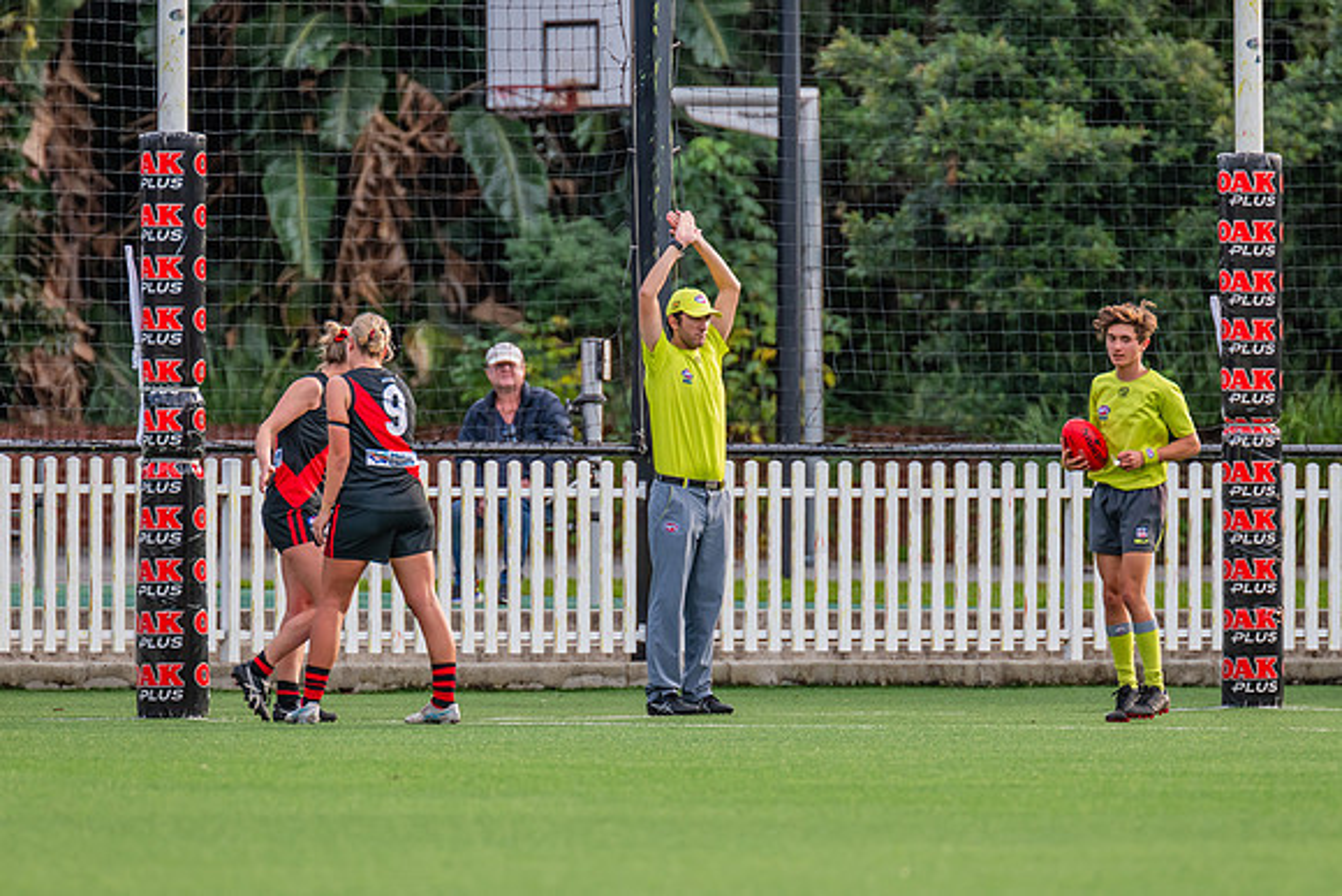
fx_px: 21208
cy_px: 469
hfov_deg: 3.6
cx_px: 702
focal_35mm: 569
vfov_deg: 2.4
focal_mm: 420
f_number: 5
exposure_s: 1/1000
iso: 800
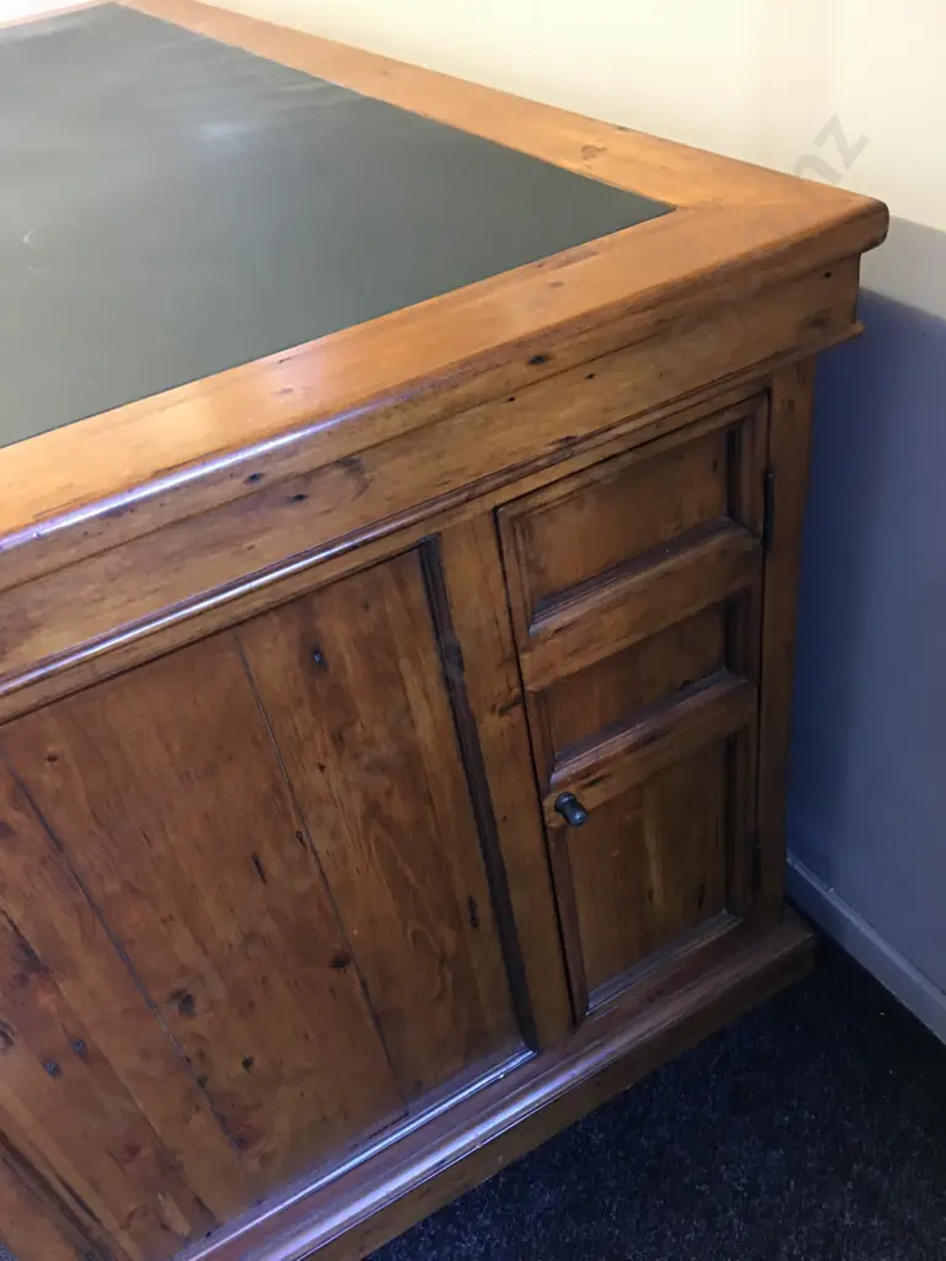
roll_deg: +9.4
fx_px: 1057
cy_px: 630
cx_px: 473
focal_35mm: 29
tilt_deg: -37.5
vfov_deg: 61.7
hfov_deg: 48.2
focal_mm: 4.15
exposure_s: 1/8
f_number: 2.2
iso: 125
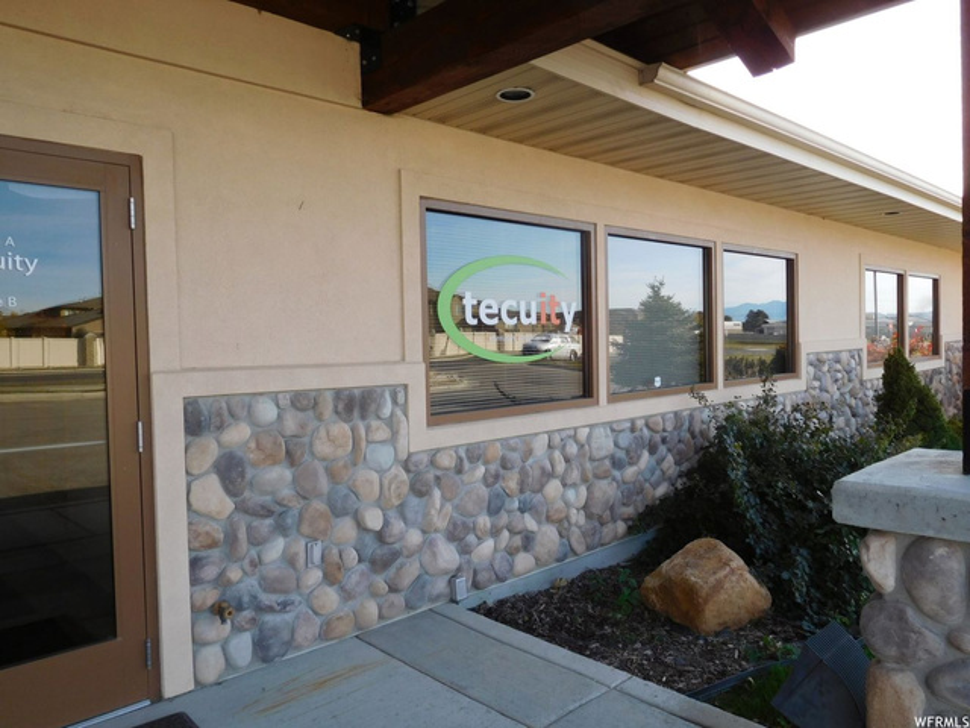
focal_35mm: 25
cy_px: 364
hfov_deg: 69.4
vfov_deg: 54.9
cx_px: 485
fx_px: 701
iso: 125
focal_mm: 4.5
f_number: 3.4
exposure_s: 1/320
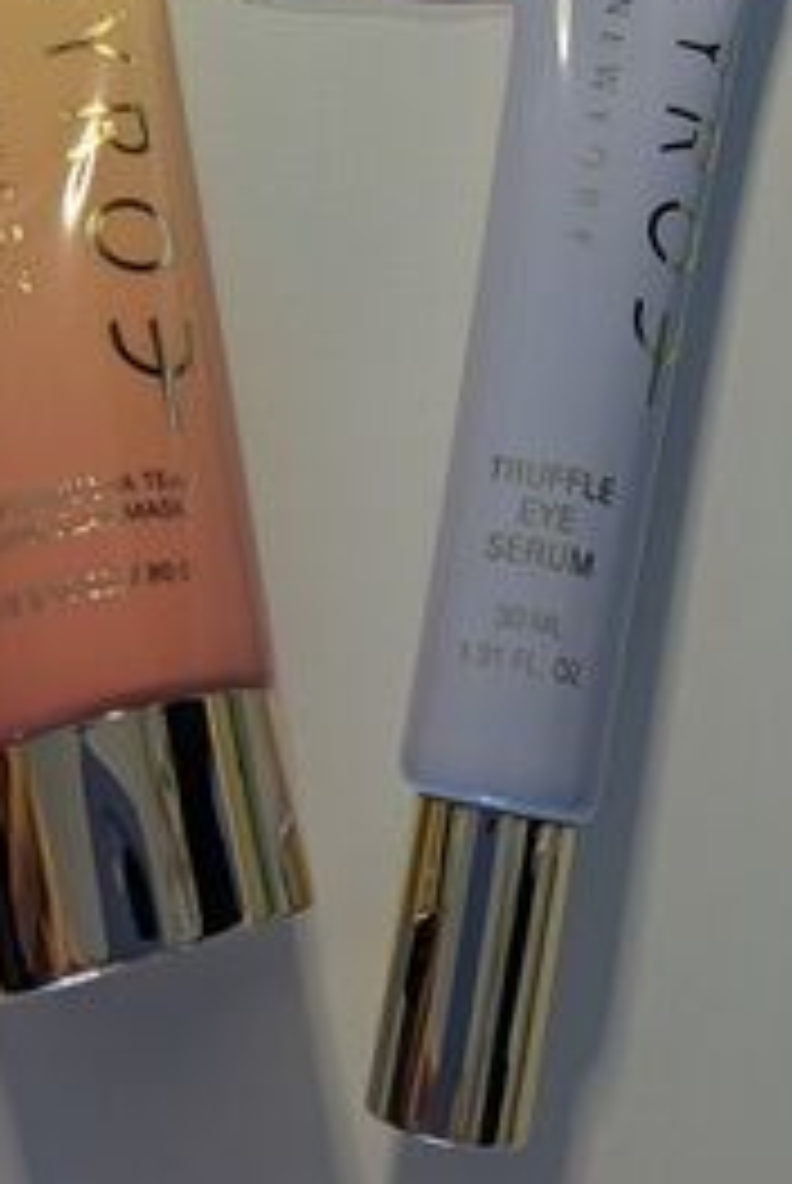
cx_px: 376
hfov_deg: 37.0
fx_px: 1185
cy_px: 356
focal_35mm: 36
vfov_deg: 51.6
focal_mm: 4.53
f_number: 1.7
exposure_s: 1/140
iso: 24
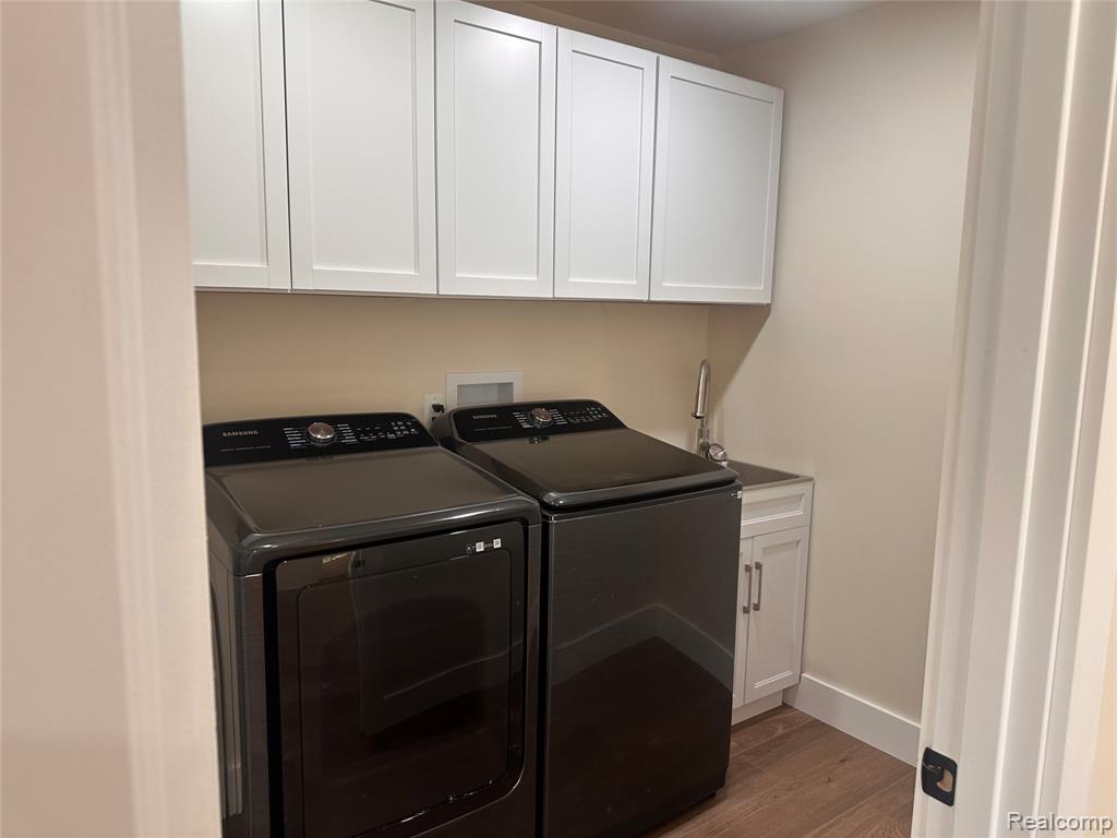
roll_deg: -1.2
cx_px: 558
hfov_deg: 71.6
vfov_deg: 56.8
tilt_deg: -7.9
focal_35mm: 24
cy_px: 419
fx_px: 774
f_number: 1.78
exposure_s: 1/120
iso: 160
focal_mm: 6.86
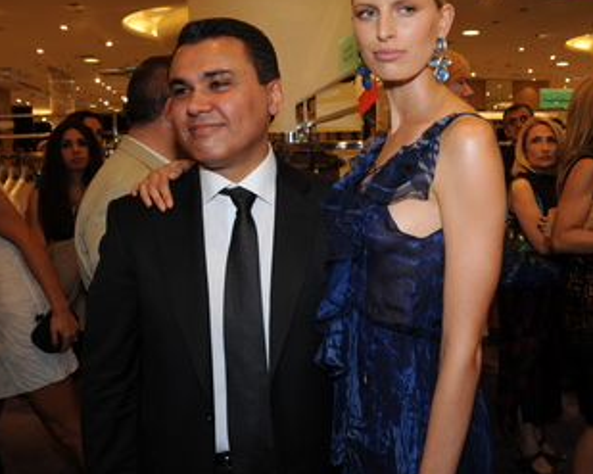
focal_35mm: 35
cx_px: 382
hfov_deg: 50.8
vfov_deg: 42.2
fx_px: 614
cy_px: 220
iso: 400
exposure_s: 1/60
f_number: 5.6
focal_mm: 24
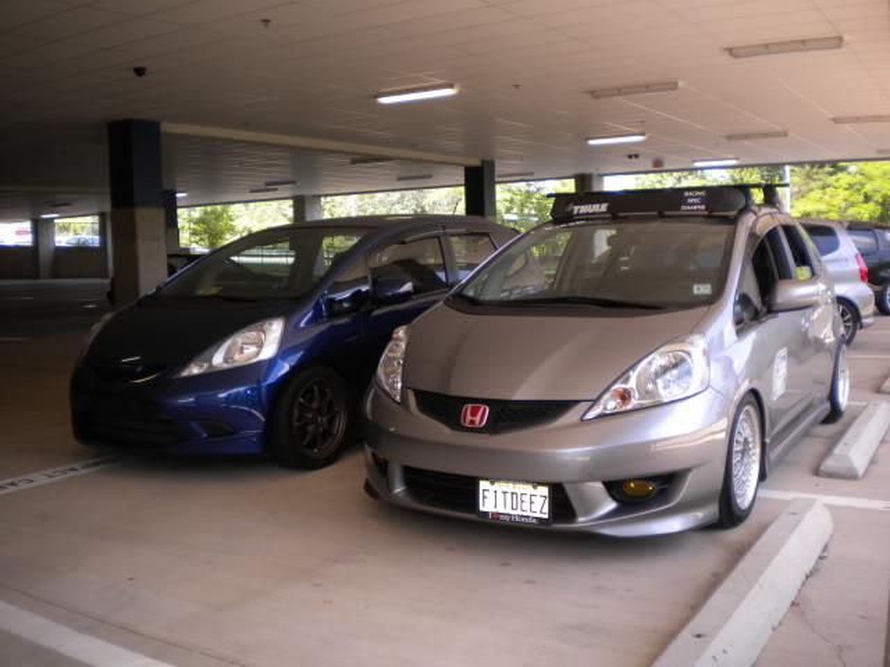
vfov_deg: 40.7
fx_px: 900
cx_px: 445
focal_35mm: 35
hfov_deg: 52.6
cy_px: 334
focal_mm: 6.3
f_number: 3.1
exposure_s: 1/122
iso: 80
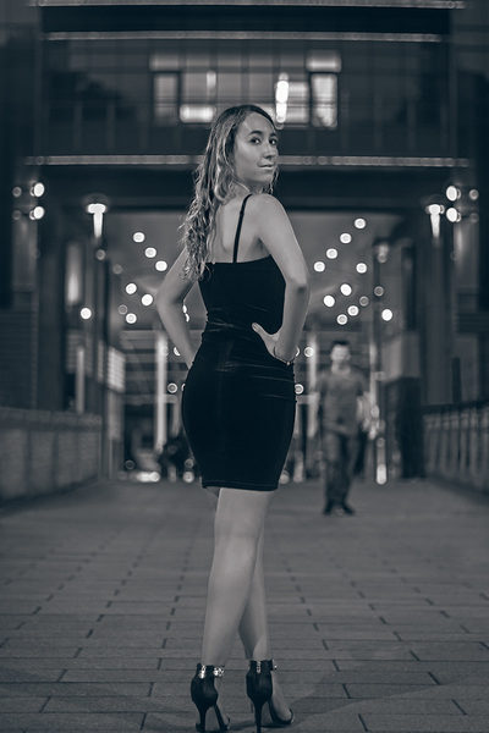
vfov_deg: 27.0
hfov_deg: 18.2
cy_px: 366
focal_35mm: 75
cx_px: 244
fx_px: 1528
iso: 400
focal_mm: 50
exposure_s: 1/50
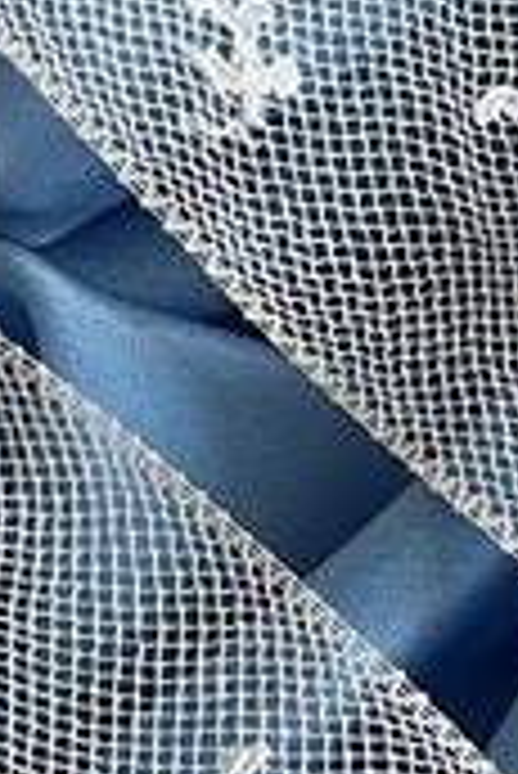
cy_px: 266
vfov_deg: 12.7
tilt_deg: -66.5
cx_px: 586
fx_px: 3468
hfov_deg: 8.5
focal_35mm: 161
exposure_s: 1/60
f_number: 1.6
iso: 160
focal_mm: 4.2
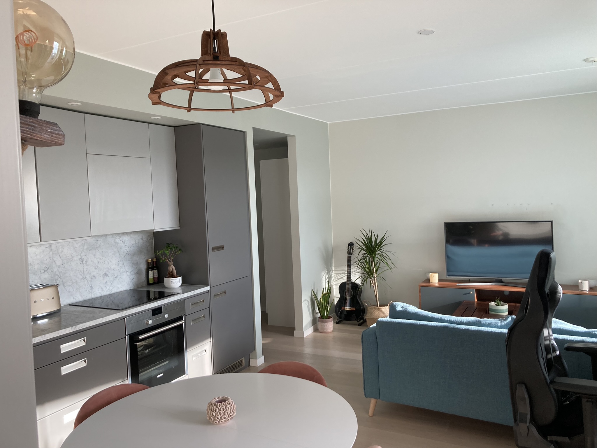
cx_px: 298
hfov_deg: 63.4
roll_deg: +1.6
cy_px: 224
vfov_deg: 49.7
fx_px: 483
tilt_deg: -2.5
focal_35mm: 28
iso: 50
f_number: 1.8
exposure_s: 1/121
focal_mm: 3.99
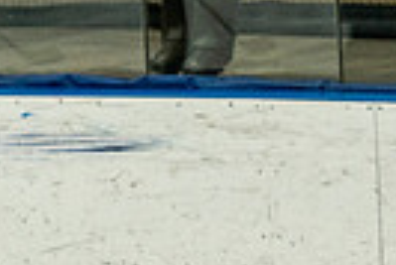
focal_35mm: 475
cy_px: 740
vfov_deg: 2.9
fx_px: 5231
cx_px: 457
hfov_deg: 4.3
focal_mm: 50
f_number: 3.5
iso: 800
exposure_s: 1/1600
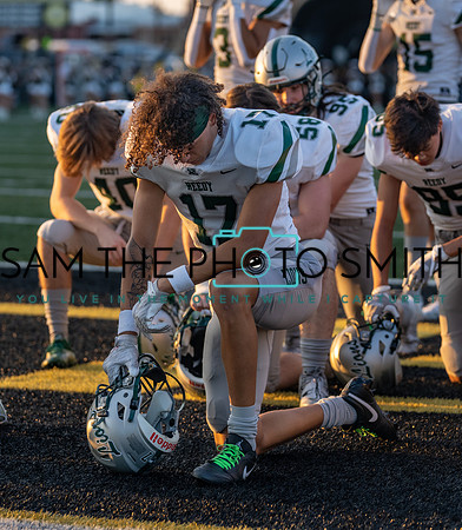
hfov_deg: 8.8
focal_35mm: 184
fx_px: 2992
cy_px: 256
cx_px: 205
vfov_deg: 10.1
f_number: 3.5
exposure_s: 1/1000
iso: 500
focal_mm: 131
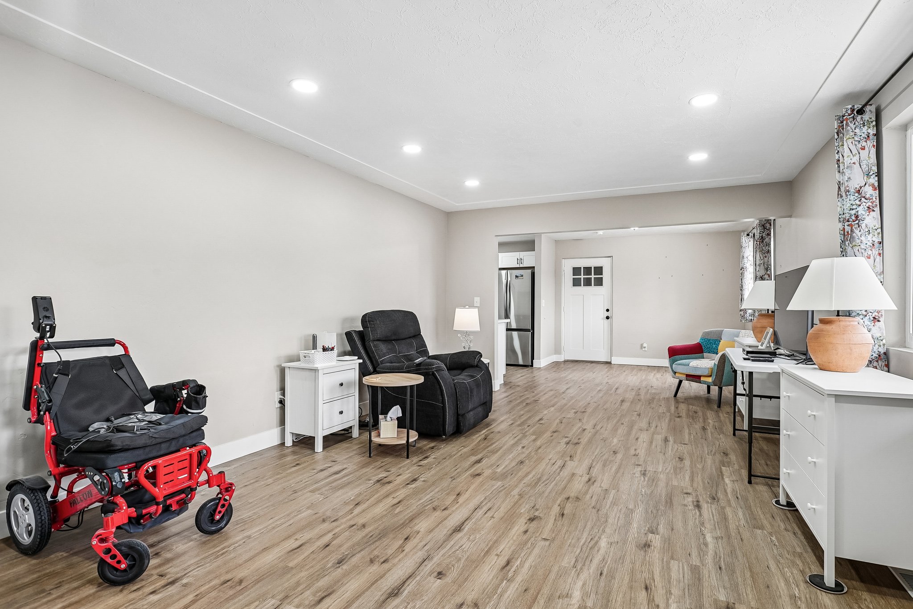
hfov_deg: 93.3
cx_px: 456
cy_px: 304
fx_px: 431
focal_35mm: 17
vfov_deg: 70.4
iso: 400
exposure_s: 1/25
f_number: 8
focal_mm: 17
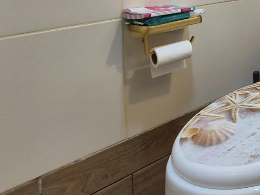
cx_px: 314
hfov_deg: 35.6
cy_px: -31
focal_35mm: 41
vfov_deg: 30.5
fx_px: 308
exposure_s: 1/60
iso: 160
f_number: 2.2
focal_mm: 2.2
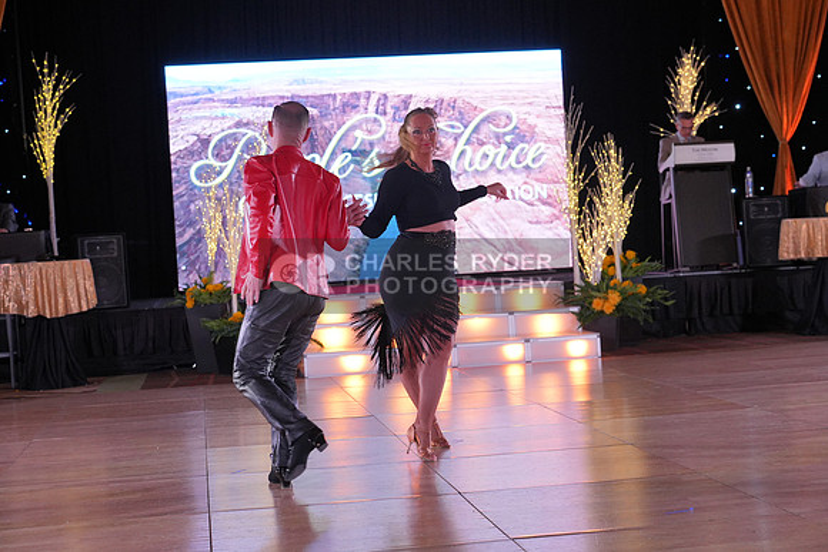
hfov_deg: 31.0
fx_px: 1495
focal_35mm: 65
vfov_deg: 20.9
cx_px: 414
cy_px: 276
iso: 2000
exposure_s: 1/400
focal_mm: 65
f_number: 4.5
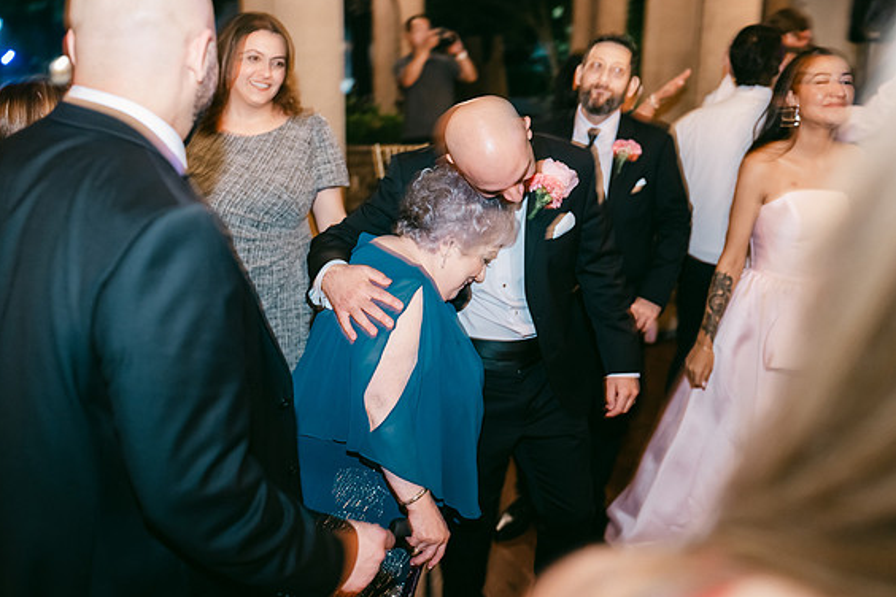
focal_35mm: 36
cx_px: 438
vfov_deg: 36.9
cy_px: 296
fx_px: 896
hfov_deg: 53.1
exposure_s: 1/15
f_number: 2.5
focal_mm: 35
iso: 1600
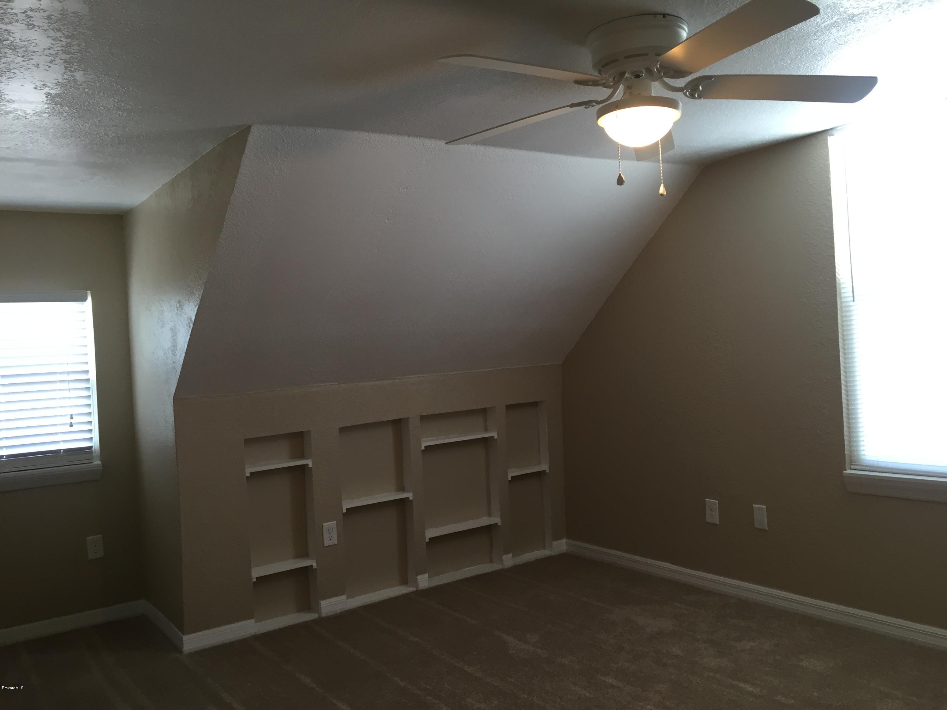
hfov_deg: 61.7
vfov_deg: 48.2
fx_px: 793
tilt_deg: -1.8
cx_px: 474
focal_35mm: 29
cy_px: 355
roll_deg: +2.4
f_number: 2.2
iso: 64
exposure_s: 1/30
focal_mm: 4.15
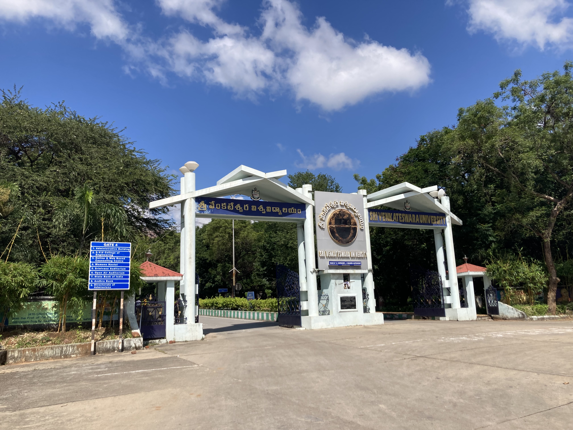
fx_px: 463
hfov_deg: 63.4
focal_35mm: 28
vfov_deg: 49.7
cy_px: 215
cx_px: 286
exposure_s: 1/3436
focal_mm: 3.99
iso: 25
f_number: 1.8
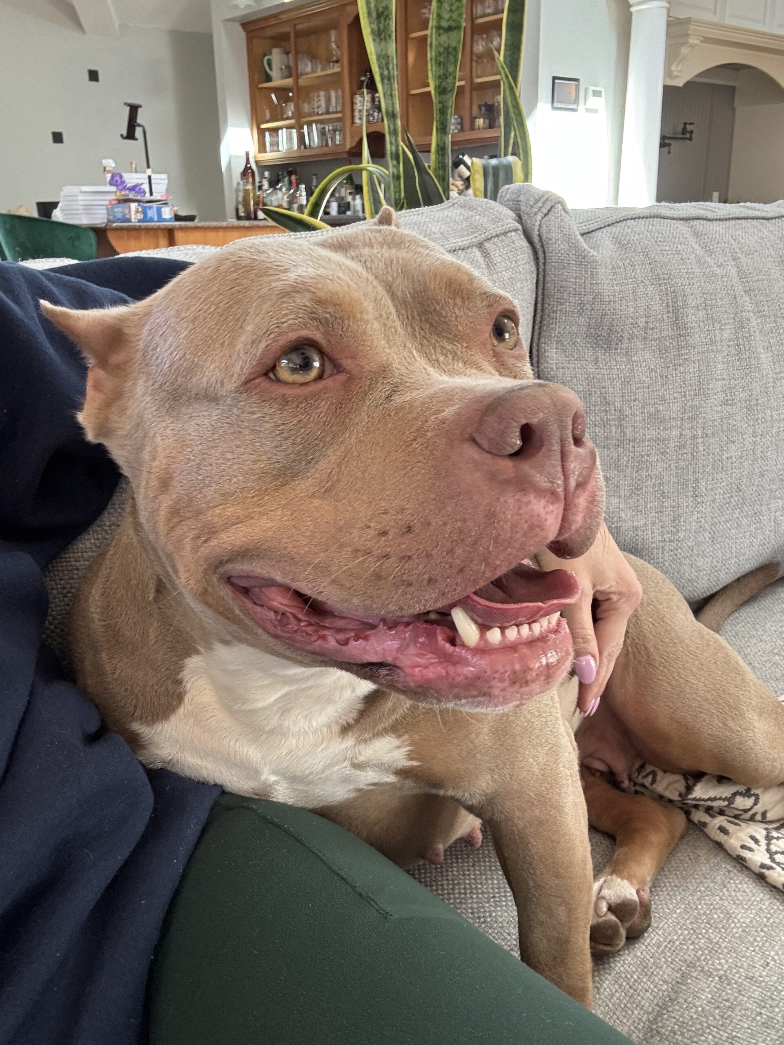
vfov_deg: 60.0
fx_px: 906
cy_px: 522
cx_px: 392
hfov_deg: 46.8
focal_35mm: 30
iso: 125
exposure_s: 1/60
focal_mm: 2.69
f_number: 1.9
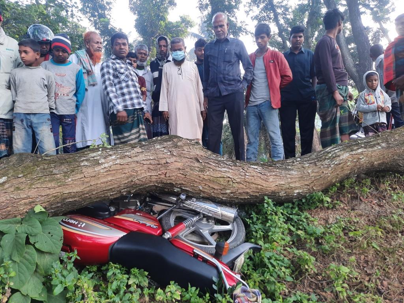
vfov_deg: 54.9
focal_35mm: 25
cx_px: 202
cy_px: 152
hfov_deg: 69.4
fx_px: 292
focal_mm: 4.6
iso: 40
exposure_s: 1/50
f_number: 2
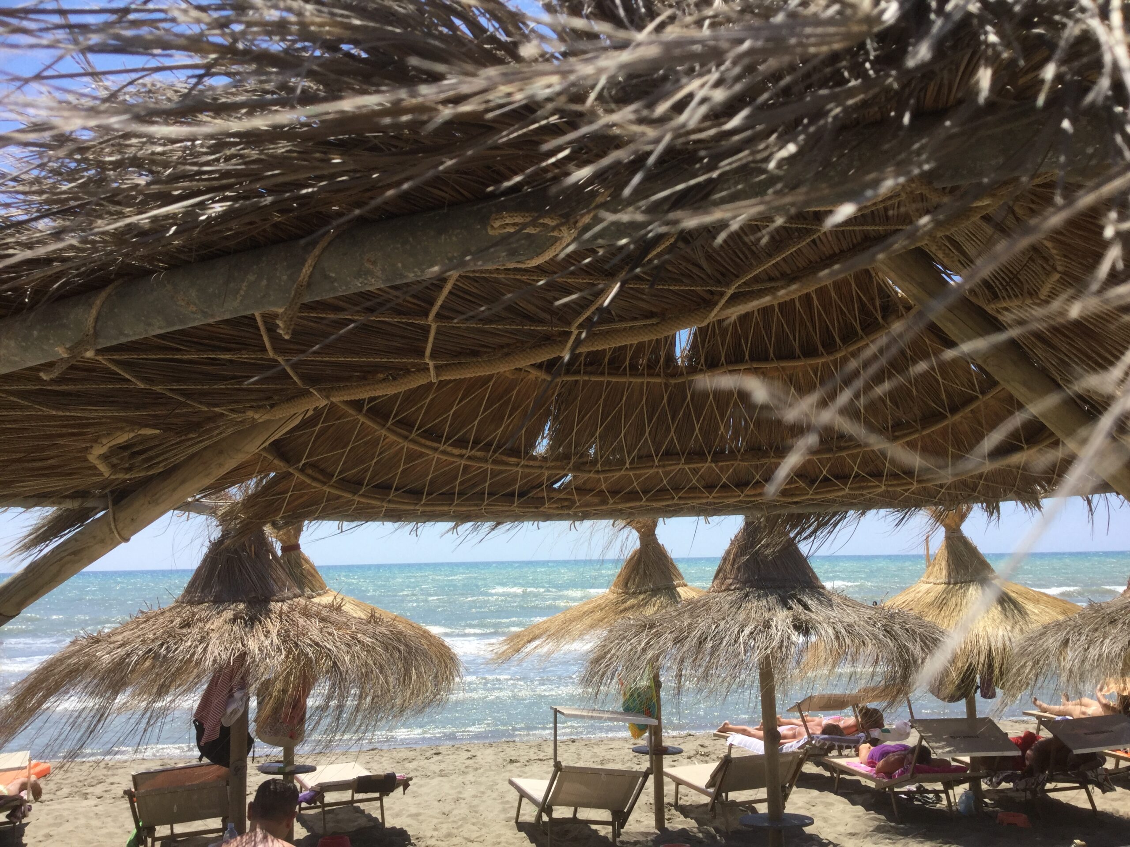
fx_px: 1012
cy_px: 424
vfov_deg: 45.4
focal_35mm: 31
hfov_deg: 58.4
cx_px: 565
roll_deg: +0.3
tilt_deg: +6.7
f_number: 2.4
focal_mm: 3.3
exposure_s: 1/1031
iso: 25
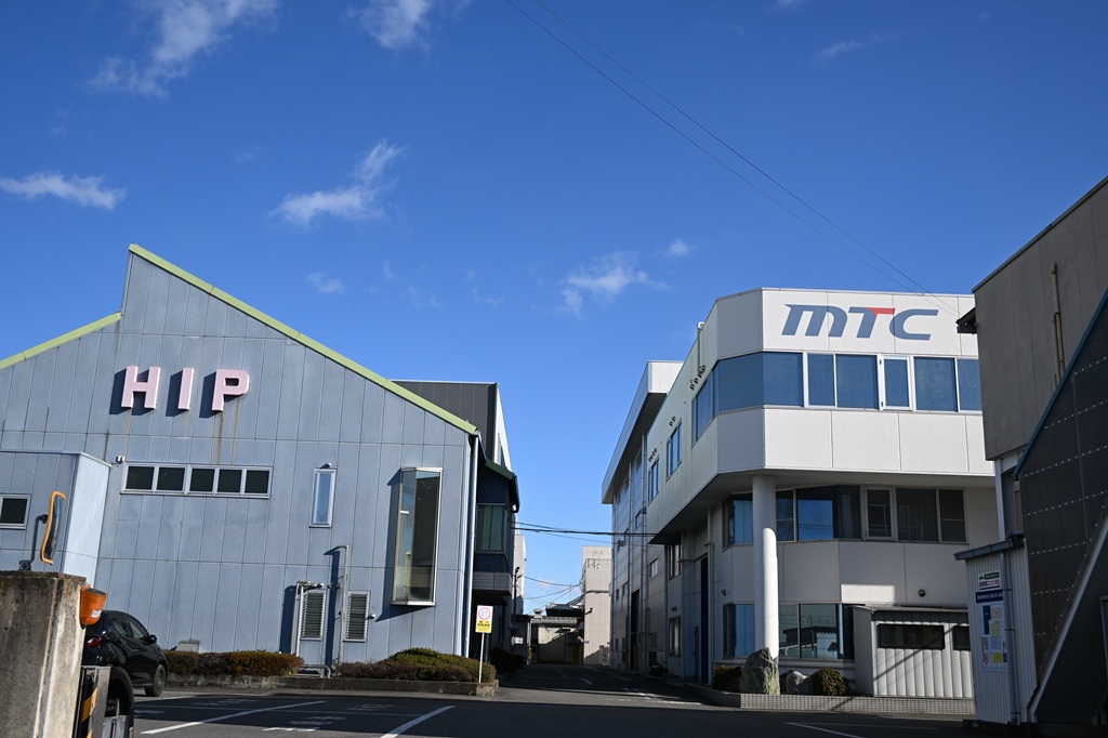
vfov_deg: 38.3
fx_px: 1061
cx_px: 554
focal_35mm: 34
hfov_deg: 55.1
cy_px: 369
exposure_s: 1/1000
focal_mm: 23
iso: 100
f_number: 4.5
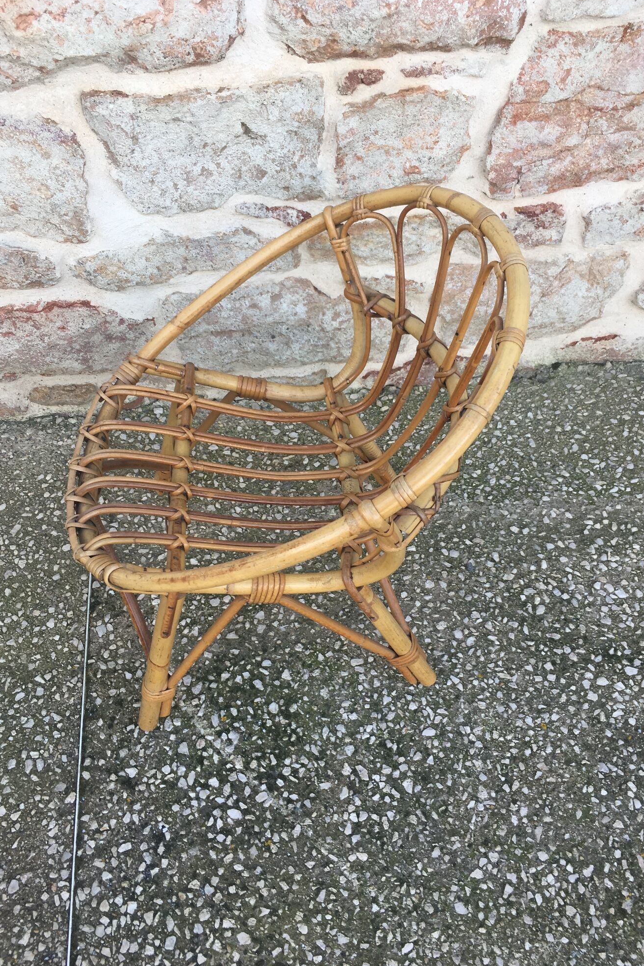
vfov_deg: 60.3
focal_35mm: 31
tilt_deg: -50.5
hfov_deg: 42.3
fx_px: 831
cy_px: 474
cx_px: 332
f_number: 2.2
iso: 25
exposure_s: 1/183
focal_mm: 4.15
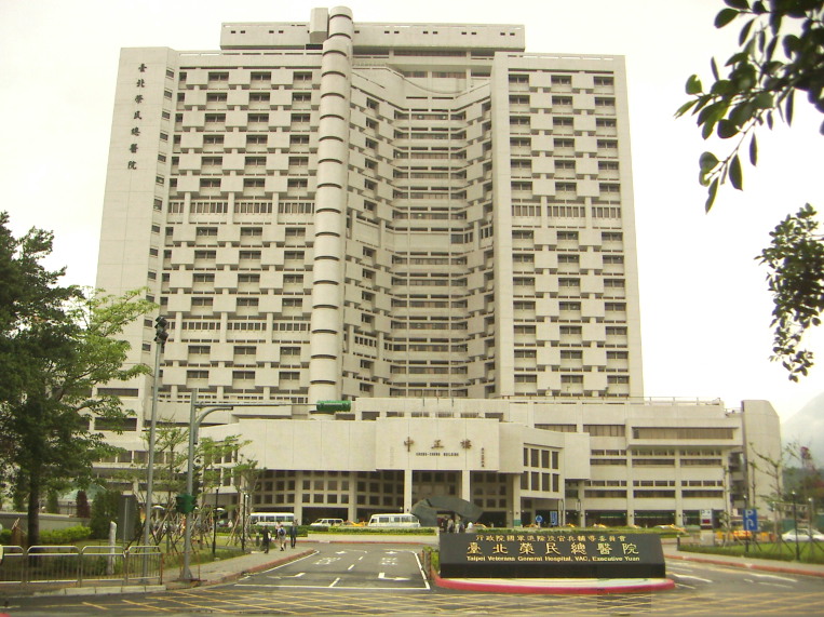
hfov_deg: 51.4
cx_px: 412
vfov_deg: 39.6
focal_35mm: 36
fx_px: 856
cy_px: 308
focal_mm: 4.7
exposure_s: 1/400
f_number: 2.8
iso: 50
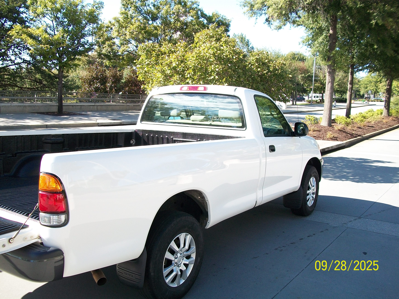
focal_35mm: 32
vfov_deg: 44.2
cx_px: 200
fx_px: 369
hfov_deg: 56.8
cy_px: 150
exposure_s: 1/320
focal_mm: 5.7
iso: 80
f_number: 2.9
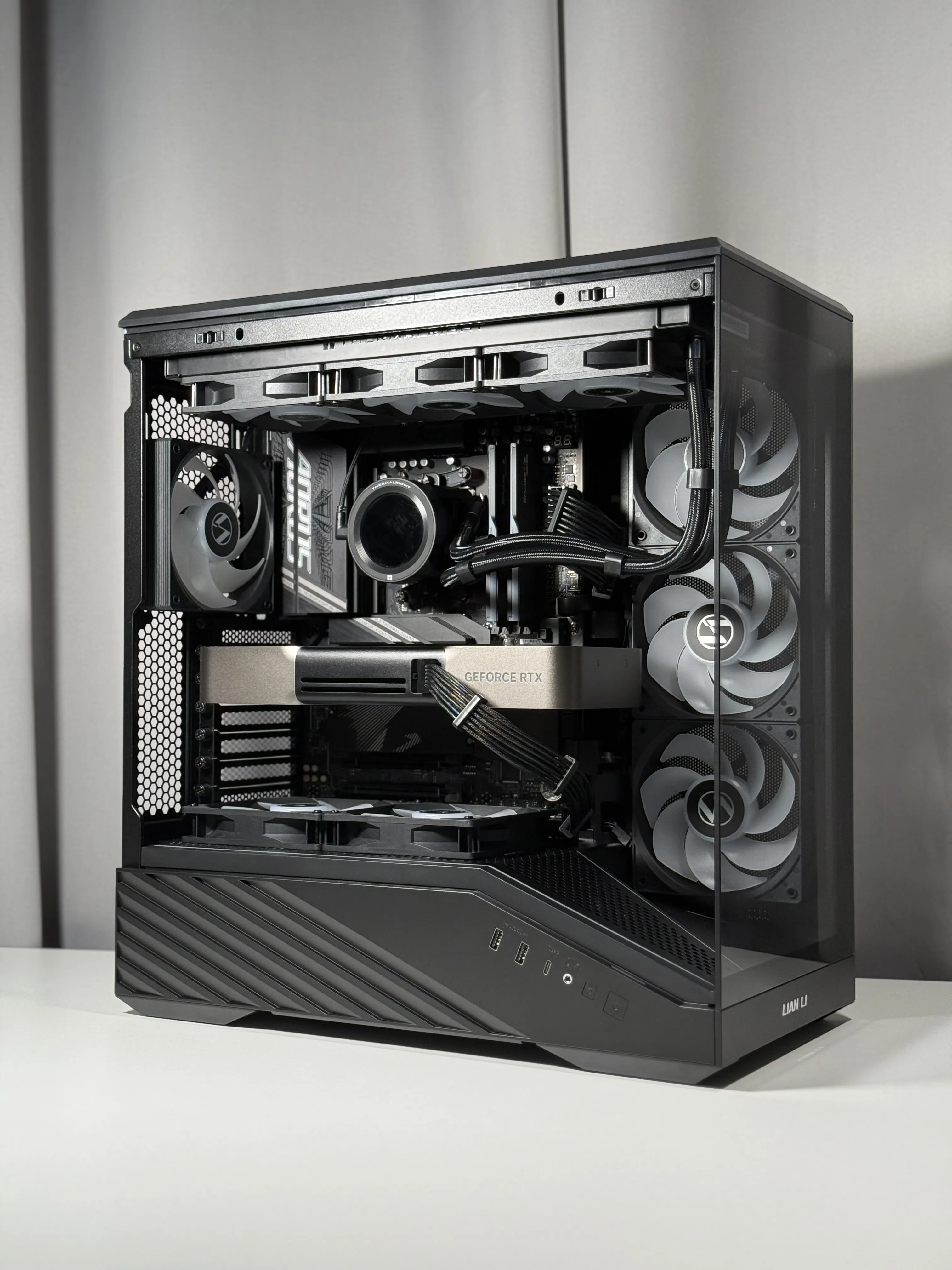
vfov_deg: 39.7
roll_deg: -0.3
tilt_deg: +1.7
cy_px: 635
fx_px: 1760
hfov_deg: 30.3
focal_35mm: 48
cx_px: 476
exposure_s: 1/60
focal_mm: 6.76
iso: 160
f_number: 1.78
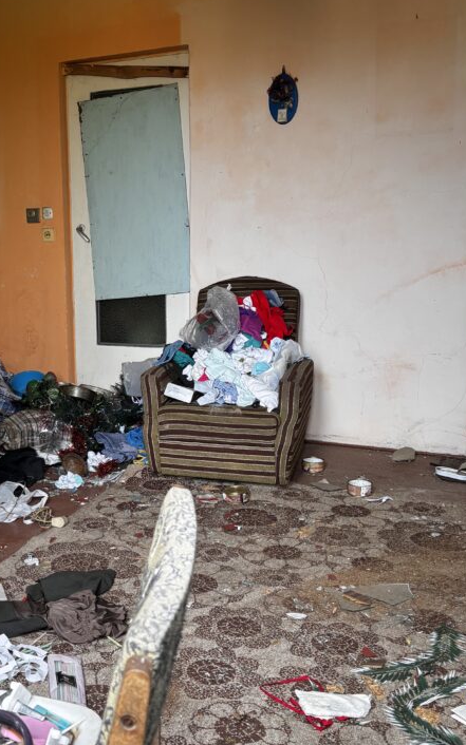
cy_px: 341
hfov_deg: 31.5
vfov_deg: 49.2
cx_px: 124
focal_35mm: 40
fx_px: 813
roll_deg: +0.8
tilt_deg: -8.3
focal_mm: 5.96
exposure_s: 1/120
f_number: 1.6
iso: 125
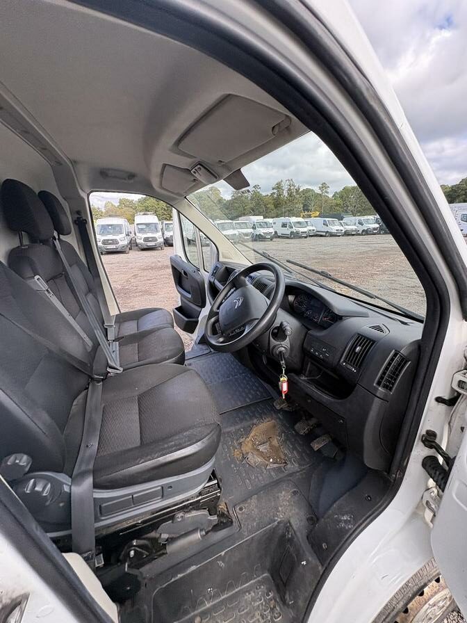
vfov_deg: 102.1
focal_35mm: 14
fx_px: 252
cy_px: 312
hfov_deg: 85.7
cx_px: 234
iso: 40
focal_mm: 2.22
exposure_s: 1/217
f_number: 2.2
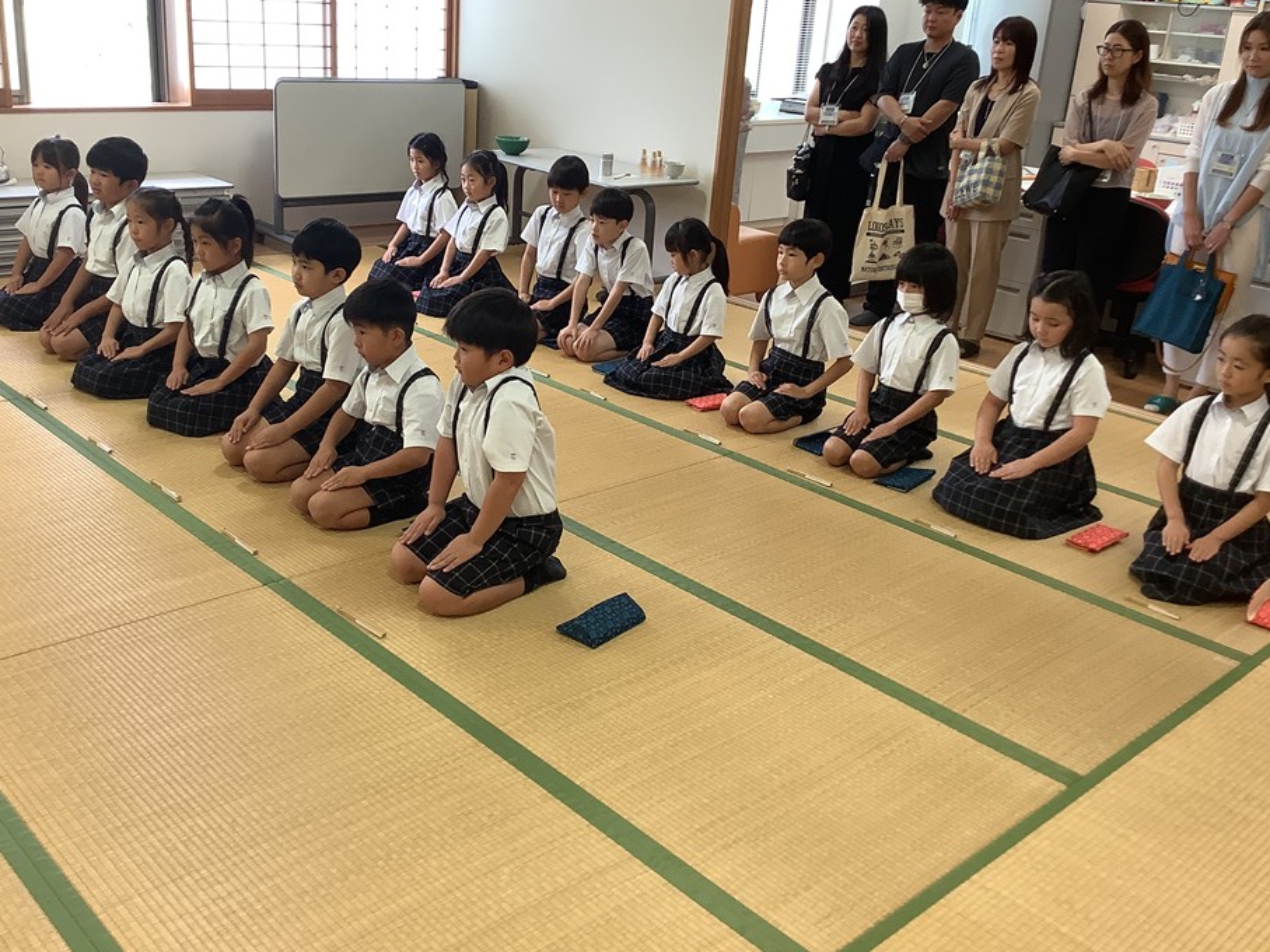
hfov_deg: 52.6
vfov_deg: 40.7
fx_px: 1284
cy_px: 437
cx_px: 610
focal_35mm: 35
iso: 64
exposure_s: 1/50
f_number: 2.4
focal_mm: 3.3
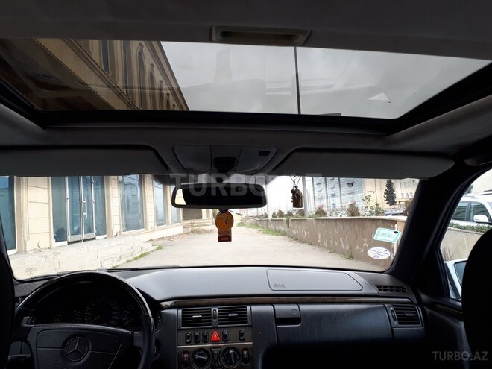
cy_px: 184
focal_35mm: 27
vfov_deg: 51.4
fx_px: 384
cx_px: 246
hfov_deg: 65.3
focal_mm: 3.6
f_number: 1.9
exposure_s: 1/120
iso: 64
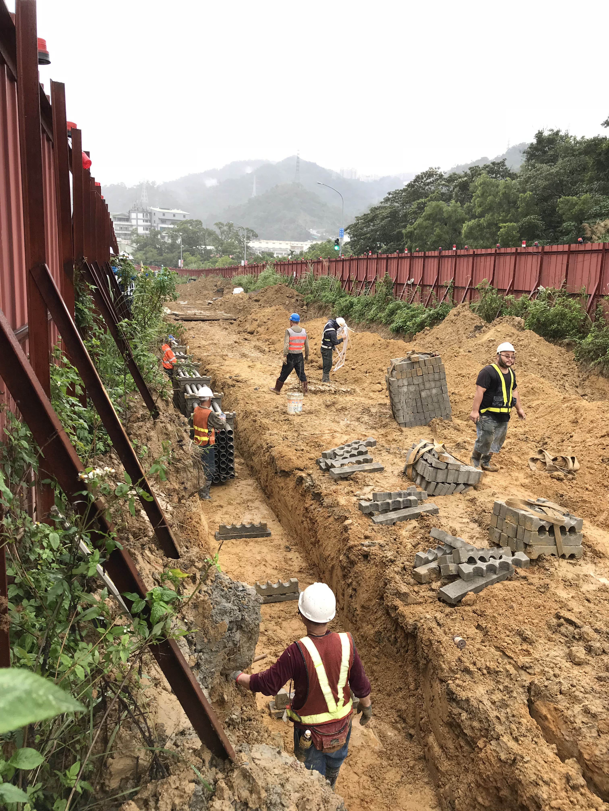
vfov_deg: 63.4
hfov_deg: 49.7
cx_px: 304
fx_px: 657
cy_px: 406
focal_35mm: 28
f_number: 1.8
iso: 20
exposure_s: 1/293
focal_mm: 3.99
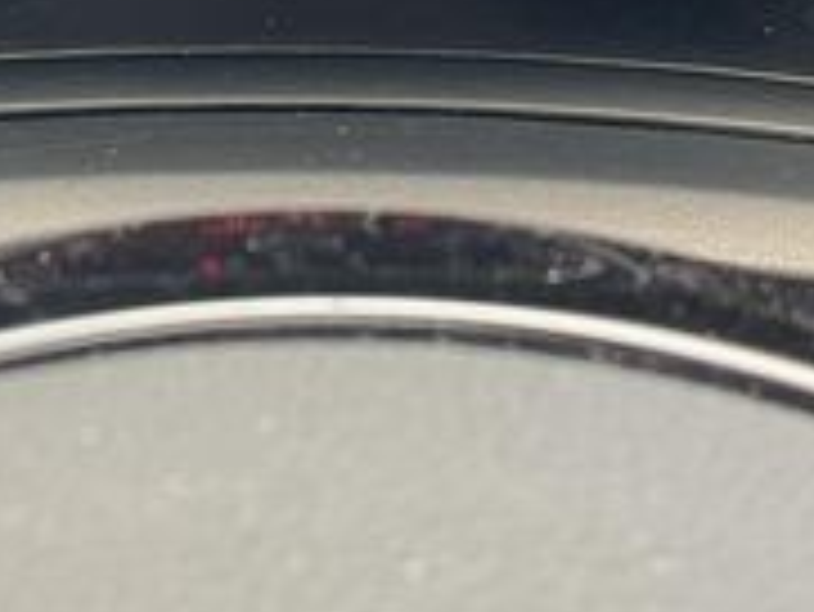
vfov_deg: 11.0
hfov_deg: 15.4
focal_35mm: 128
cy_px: -414
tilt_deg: -21.3
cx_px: 333
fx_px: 3012
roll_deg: +0.2
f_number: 1.8
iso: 40
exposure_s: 1/60
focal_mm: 3
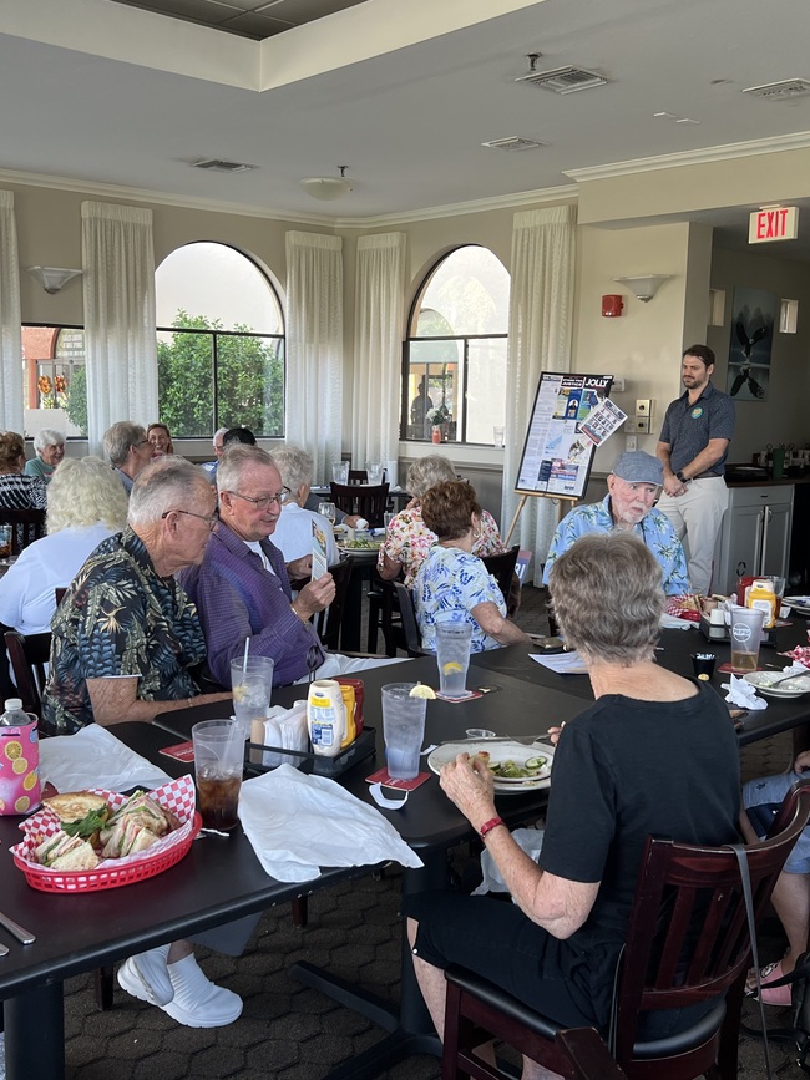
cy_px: 554
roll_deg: -1.1
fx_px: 1123
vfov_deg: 51.4
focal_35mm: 36
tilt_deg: -8.0
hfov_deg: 39.6
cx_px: 379
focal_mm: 5.7
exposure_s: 1/121
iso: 64
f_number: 1.5
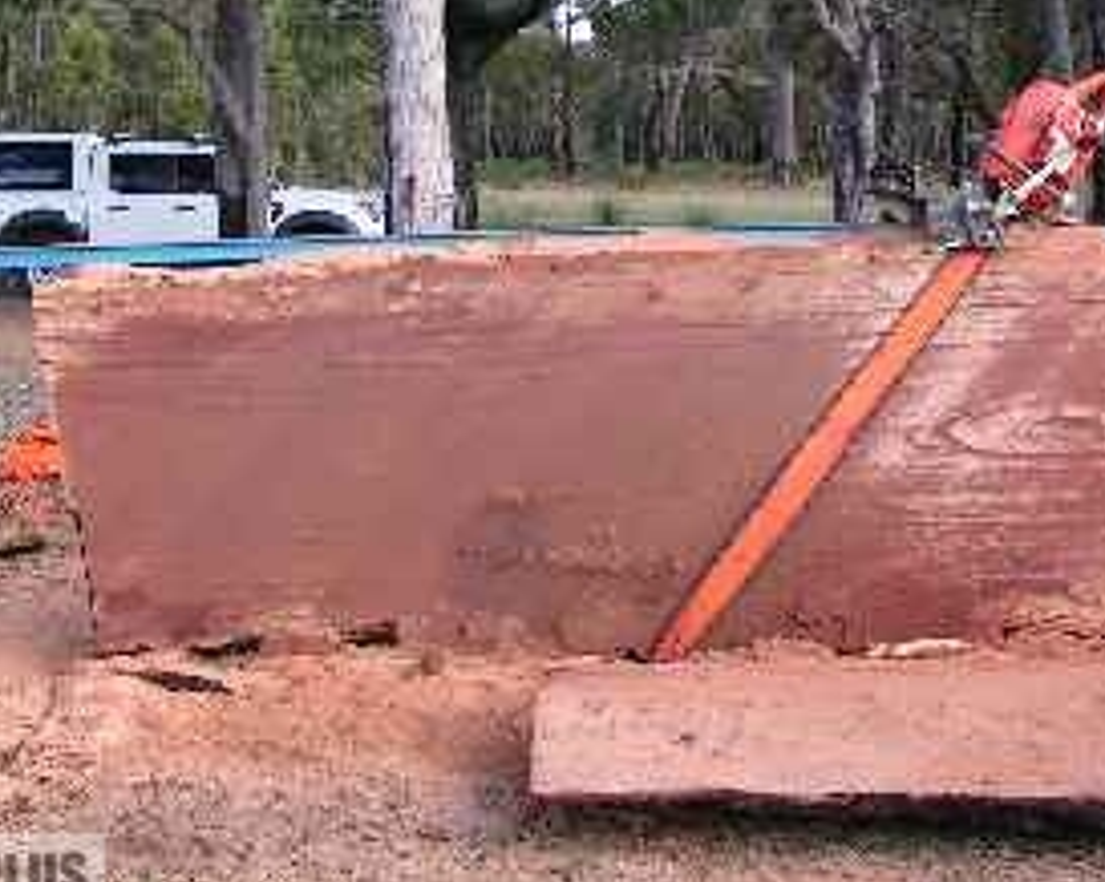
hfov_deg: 32.4
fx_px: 1895
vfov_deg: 26.2
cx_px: 638
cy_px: 352
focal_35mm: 58
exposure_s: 1/40
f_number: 5
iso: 50
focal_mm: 5.8
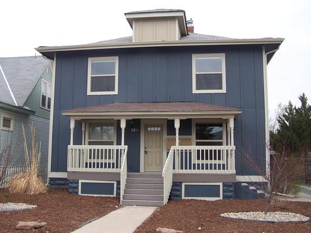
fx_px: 341
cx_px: 156
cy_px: 116
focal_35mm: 38
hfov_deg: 49.0
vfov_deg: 37.7
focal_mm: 6.3
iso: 80
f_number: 2.8
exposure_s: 1/400
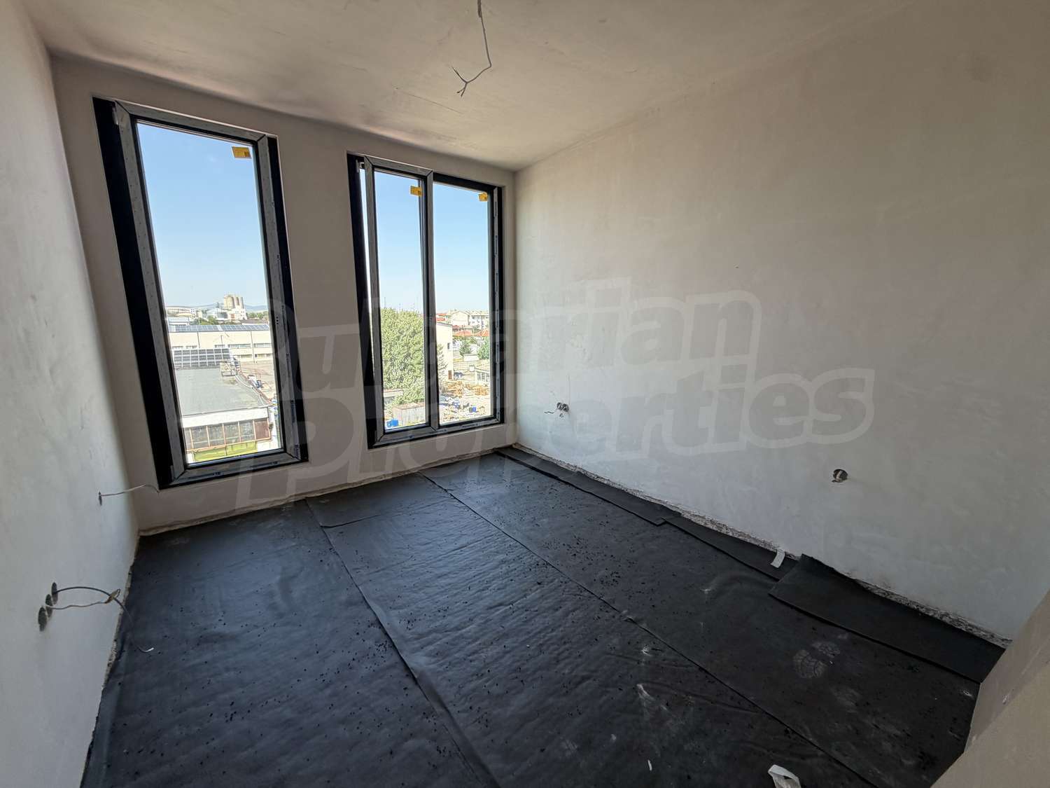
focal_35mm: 14
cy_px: 394
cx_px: 525
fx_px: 425
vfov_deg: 85.7
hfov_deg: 102.1
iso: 50
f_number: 2.2
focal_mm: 2.22
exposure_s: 1/138
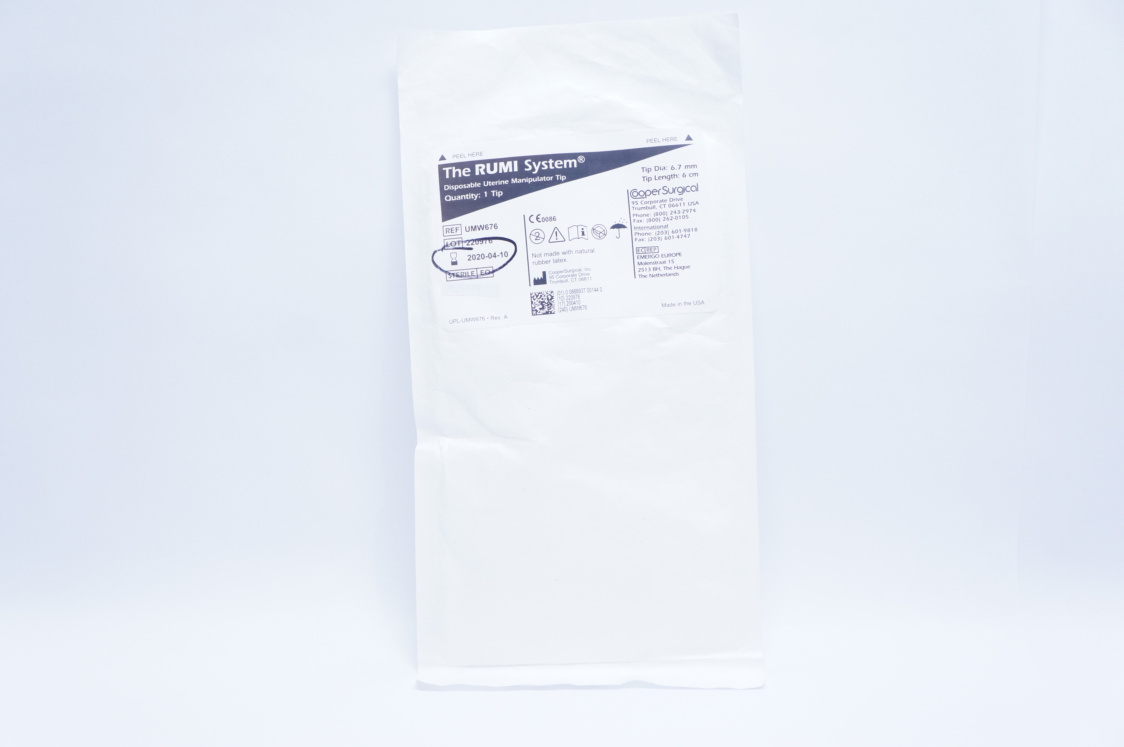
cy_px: 374
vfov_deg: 34.1
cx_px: 562
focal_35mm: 39
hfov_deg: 49.6
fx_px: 1216
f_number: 4.5
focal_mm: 26
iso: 1600
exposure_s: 1/160
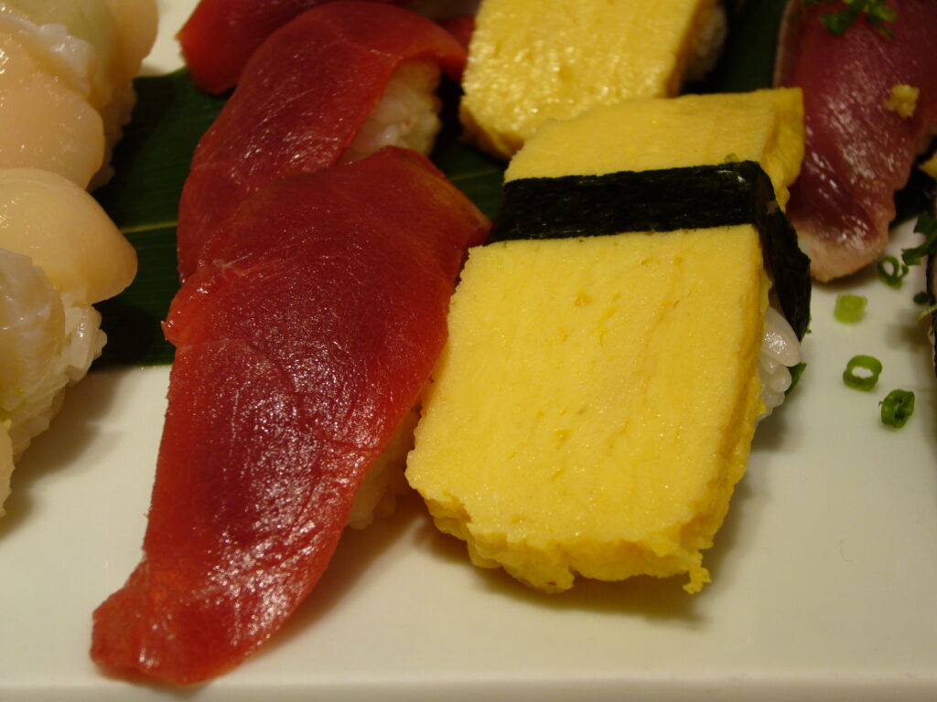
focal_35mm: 55
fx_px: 1489
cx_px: 468
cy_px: 351
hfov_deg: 34.9
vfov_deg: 26.6
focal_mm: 9.1
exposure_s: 1/40
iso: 100
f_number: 3.5
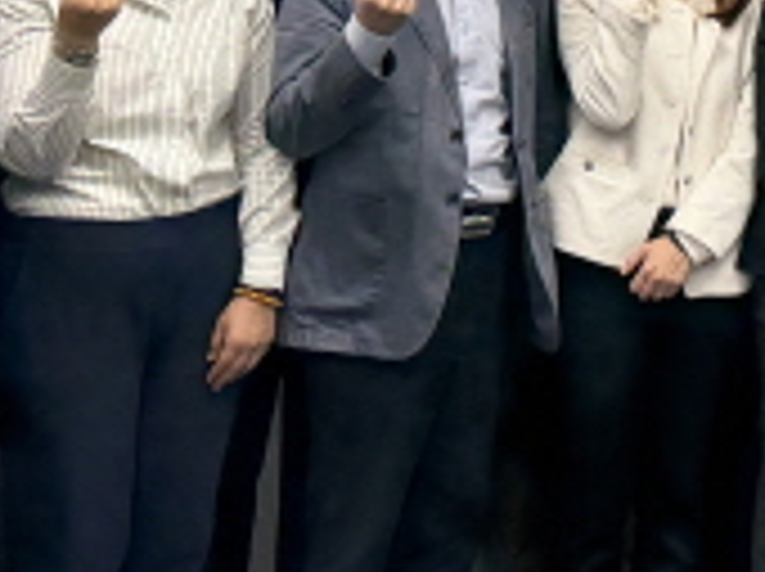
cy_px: -365
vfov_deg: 12.3
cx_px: 1372
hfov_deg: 15.1
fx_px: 2494
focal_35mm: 113
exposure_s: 1/120
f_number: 1.78
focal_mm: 6.76
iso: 200
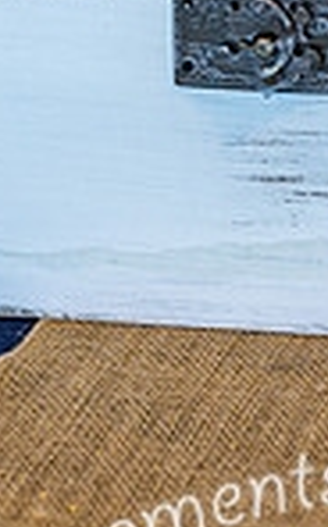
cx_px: 339
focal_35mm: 264
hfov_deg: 4.9
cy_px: -132
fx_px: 3791
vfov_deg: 7.9
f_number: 3.5
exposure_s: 1/250
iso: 640
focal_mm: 85
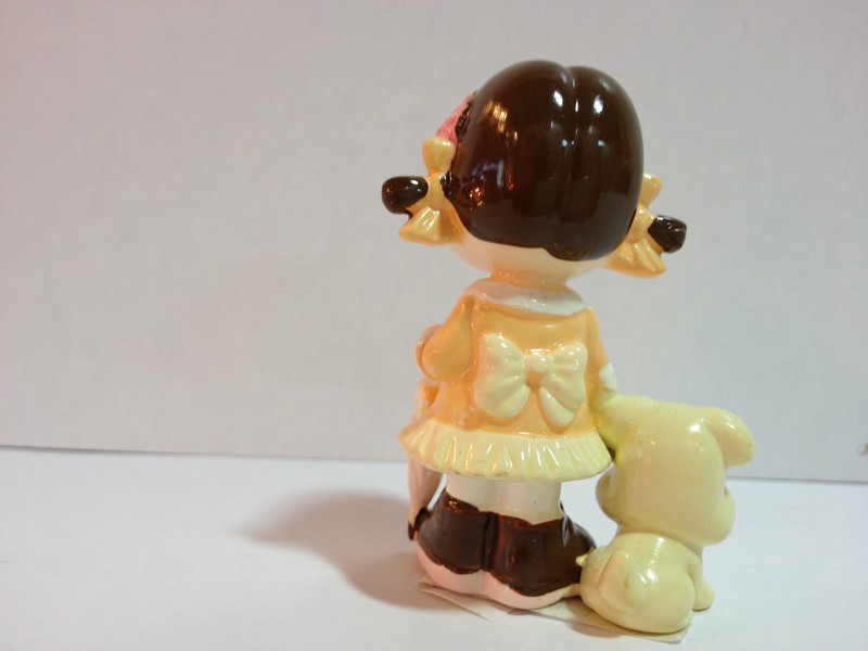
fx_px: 878
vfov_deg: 40.7
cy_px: 326
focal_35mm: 35
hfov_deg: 52.6
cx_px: 434
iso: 64
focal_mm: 4.28
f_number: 2.4
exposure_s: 1/25
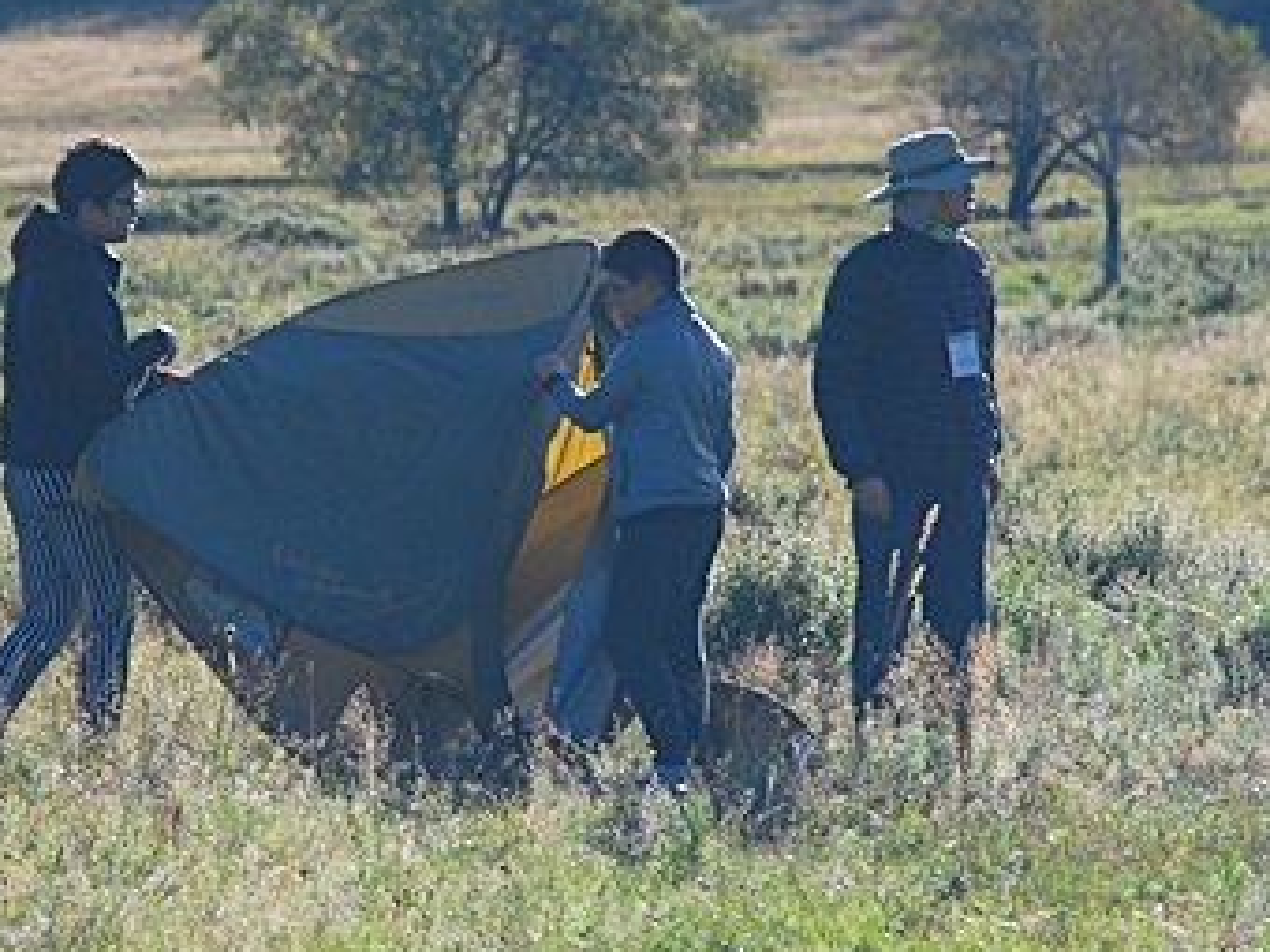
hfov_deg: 4.3
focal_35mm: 459
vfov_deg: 3.2
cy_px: 534
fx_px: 16845
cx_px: 463
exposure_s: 1/1250
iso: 400
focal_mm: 135
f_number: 5.6
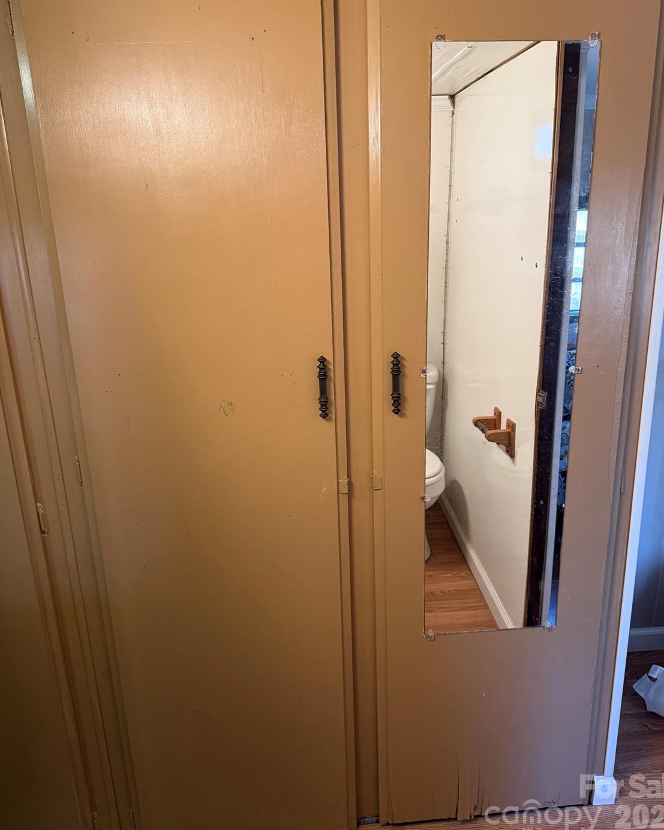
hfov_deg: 54.9
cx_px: 342
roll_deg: +1.5
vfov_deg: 65.9
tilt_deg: -16.0
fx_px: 639
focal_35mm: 26
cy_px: 380
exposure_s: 1/60
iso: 200
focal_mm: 6.76
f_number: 1.78
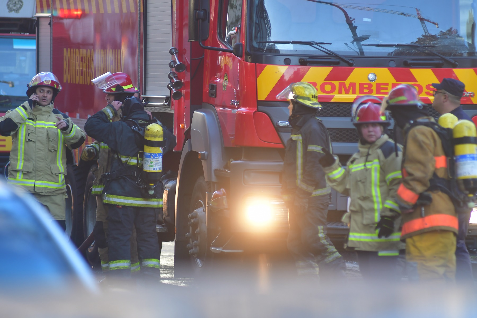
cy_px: 159
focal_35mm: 300
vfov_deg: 4.6
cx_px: 238
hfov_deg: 6.9
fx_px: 3975
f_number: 2.8
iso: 320
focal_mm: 200
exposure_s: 1/400
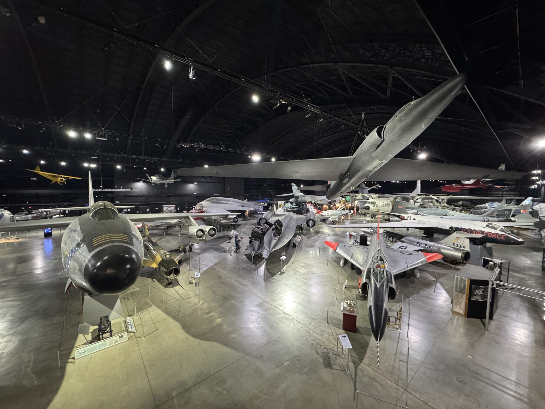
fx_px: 220
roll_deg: -1.4
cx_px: 272
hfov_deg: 102.1
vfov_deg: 85.7
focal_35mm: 14
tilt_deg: -4.2
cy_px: 204
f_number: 2.2
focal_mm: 2.22
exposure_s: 1/60
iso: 1000
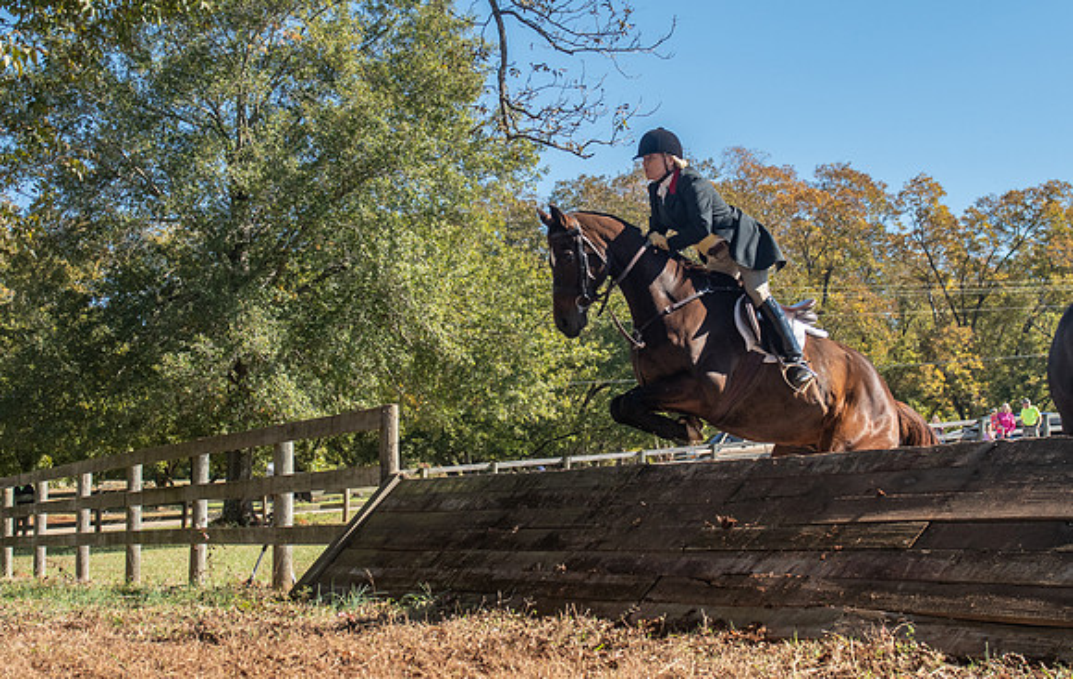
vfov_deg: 21.4
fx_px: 1797
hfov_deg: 33.3
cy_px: 295
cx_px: 540
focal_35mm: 61
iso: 400
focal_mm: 32
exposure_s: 1/320
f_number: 4
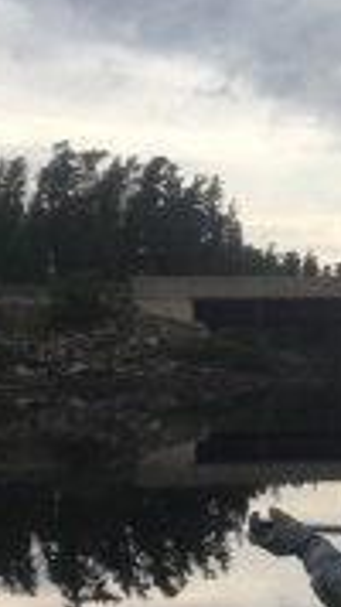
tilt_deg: -1.3
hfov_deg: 17.4
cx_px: 440
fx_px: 1046
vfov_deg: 32.2
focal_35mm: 65
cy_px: 385
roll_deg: -0.3
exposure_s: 1/208
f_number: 2.2
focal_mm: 4.15
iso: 25
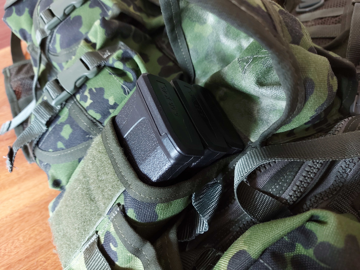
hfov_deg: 71.6
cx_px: 180
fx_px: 250
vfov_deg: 56.8
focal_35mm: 24
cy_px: 135
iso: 400
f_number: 1.8
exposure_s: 1/25
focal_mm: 5.23
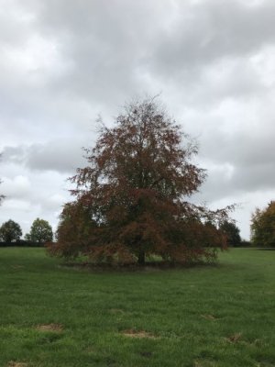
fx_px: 297
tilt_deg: +13.3
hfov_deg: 49.7
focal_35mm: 28
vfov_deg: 63.4
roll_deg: -0.7
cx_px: 138
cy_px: 184
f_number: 1.8
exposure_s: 1/912
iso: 20
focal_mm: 3.99
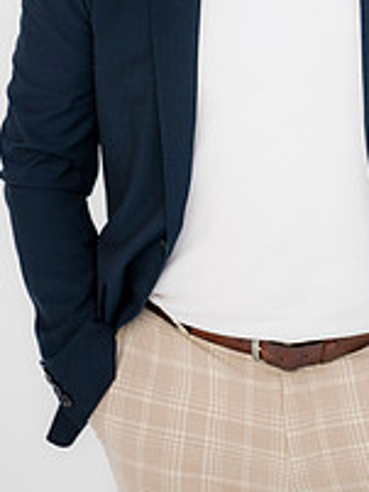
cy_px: -2
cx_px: 308
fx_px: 2598
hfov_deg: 8.1
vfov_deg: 10.7
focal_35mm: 183
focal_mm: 85
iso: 200
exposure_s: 1/125
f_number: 2.2
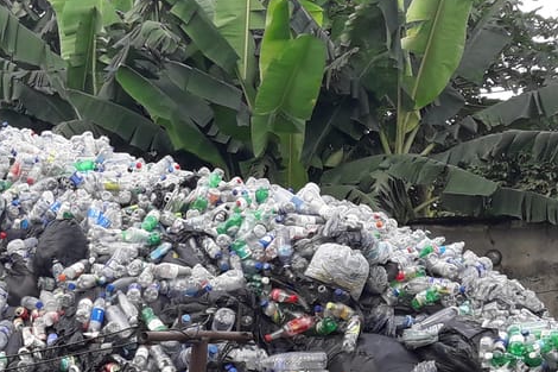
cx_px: -51
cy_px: 546
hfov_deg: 20.9
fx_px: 1441
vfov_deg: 13.9
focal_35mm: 93
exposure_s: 1/294
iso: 40
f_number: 1.9
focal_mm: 3.7
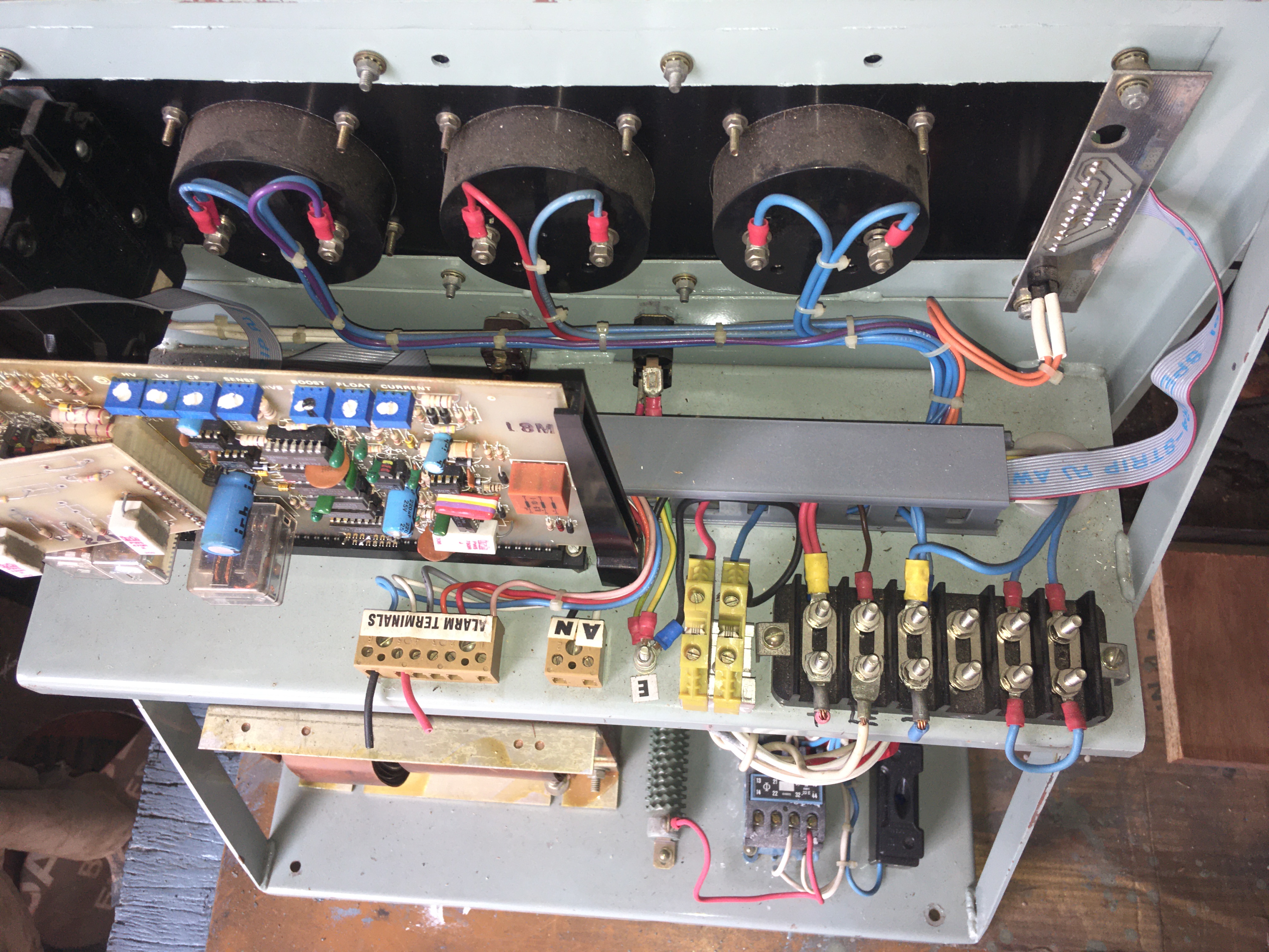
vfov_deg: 48.2
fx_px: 1063
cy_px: 476
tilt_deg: -67.9
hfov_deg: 61.7
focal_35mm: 29
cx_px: 634
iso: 25
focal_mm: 4.15
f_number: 2.2
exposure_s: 1/67
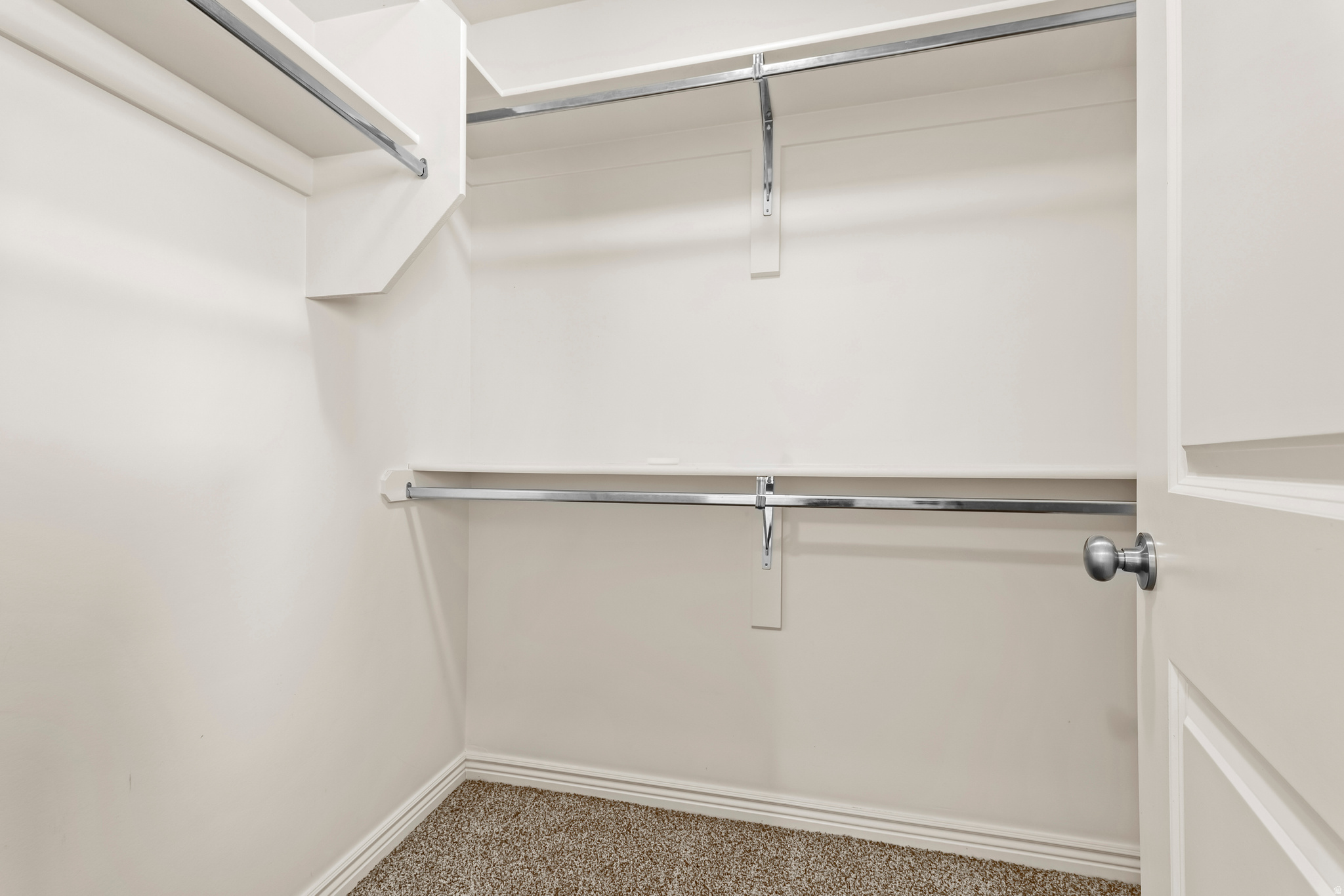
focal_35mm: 14
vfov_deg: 81.2
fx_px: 523
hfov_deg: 104.2
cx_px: 672
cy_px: 448
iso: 400
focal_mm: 14
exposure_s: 2
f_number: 9
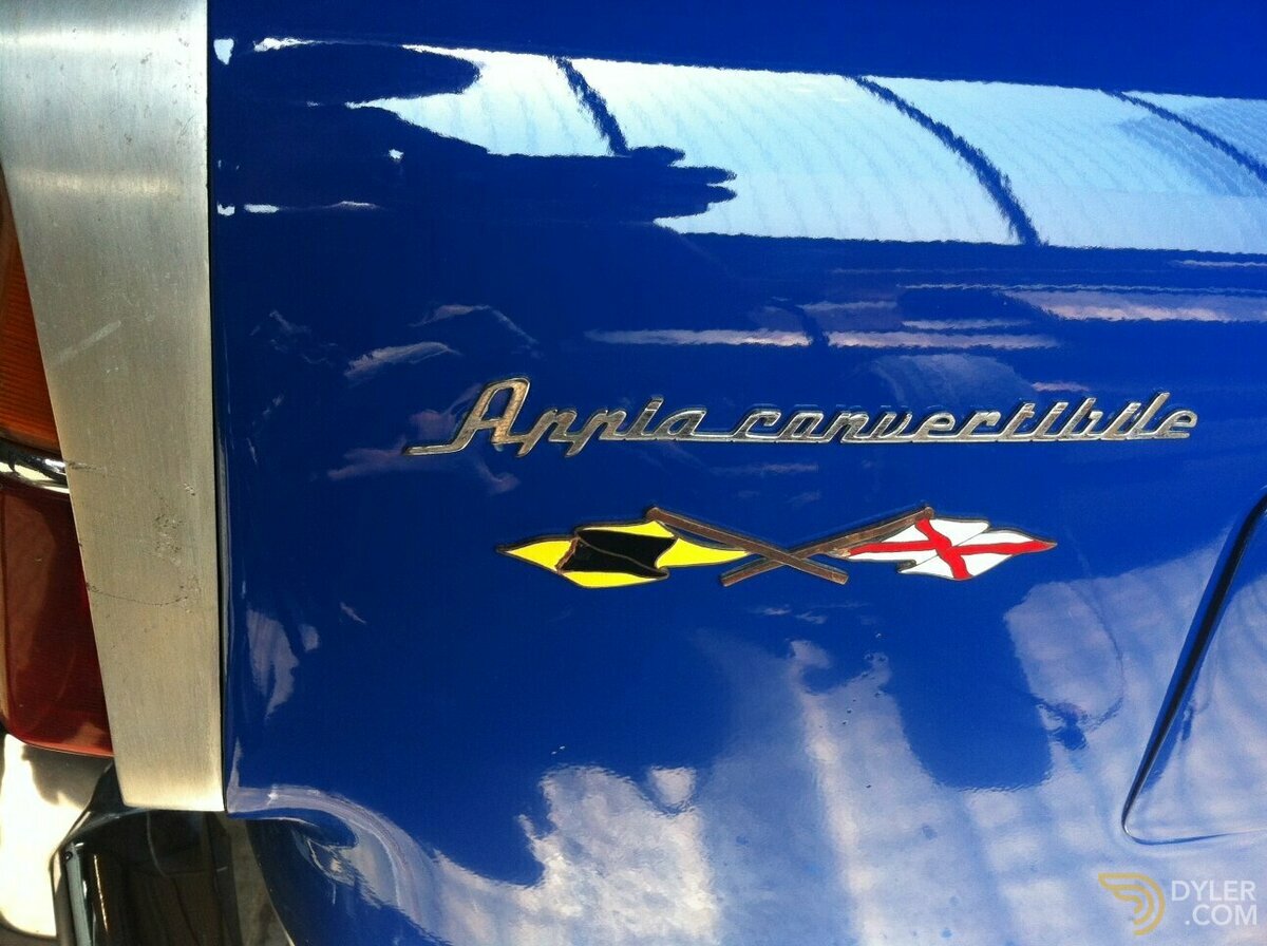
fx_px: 1279
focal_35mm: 35
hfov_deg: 52.7
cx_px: 634
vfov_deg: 40.6
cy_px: 473
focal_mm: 3.85
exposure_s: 1/100
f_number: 2.8
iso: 100
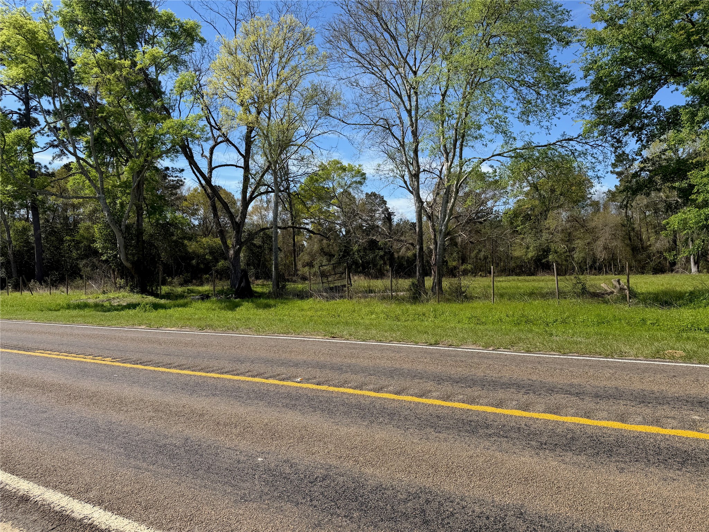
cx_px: 354
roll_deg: +1.8
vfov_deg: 56.8
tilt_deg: +0.9
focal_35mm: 24
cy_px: 266
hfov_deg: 71.6
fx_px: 492
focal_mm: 6.76
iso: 80
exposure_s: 1/3584
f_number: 1.78
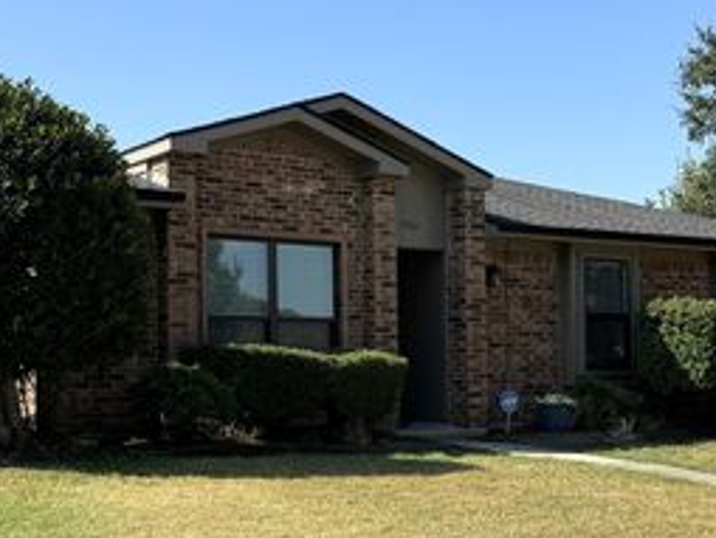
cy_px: 311
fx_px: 1222
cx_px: 333
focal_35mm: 59
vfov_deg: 24.8
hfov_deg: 32.7
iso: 80
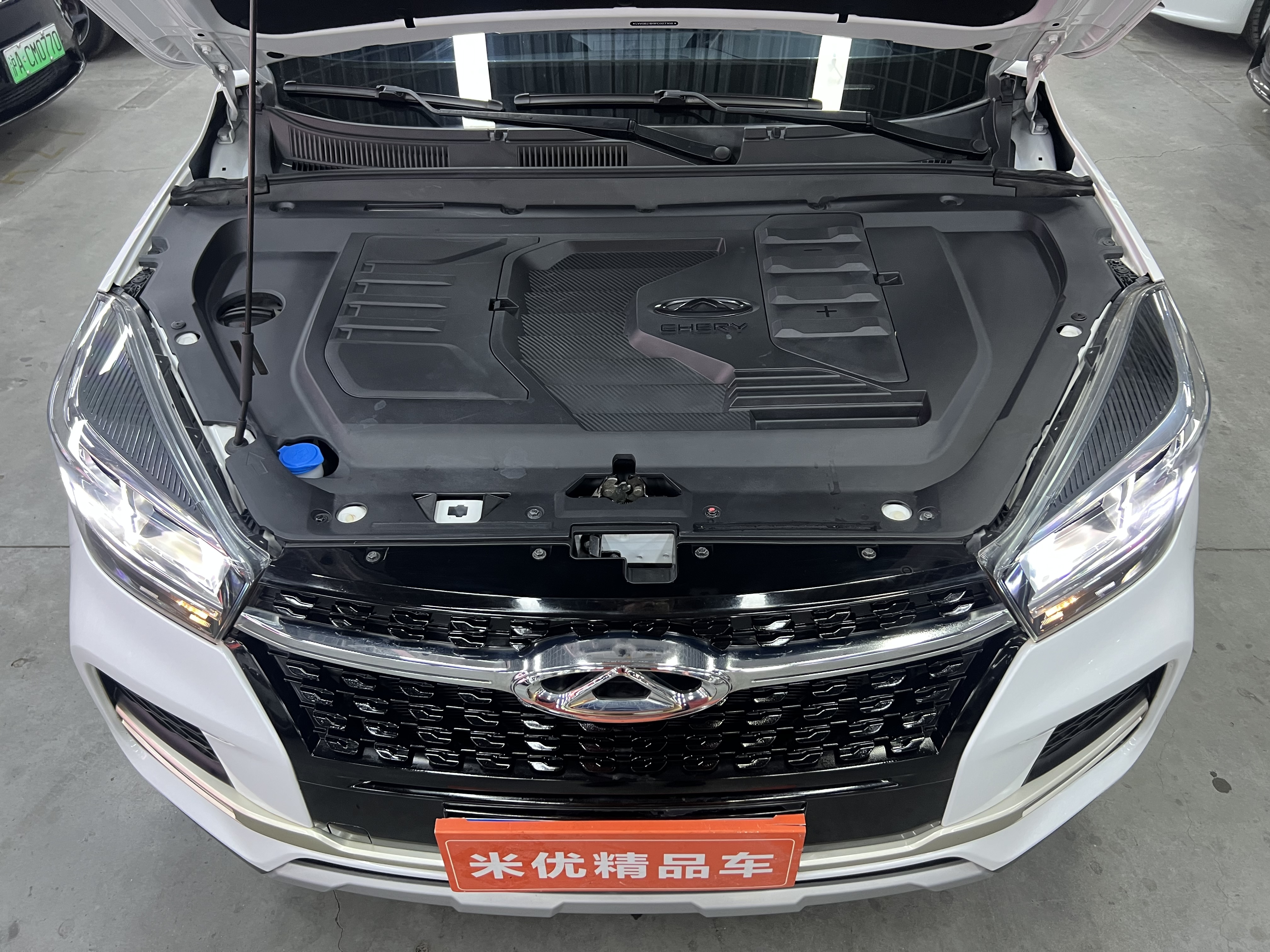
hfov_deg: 67.3
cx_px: 635
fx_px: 954
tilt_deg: -39.2
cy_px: 476
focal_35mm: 26
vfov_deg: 53.1
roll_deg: +2.4
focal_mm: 5.7
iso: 160
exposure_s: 1/50
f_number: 1.5
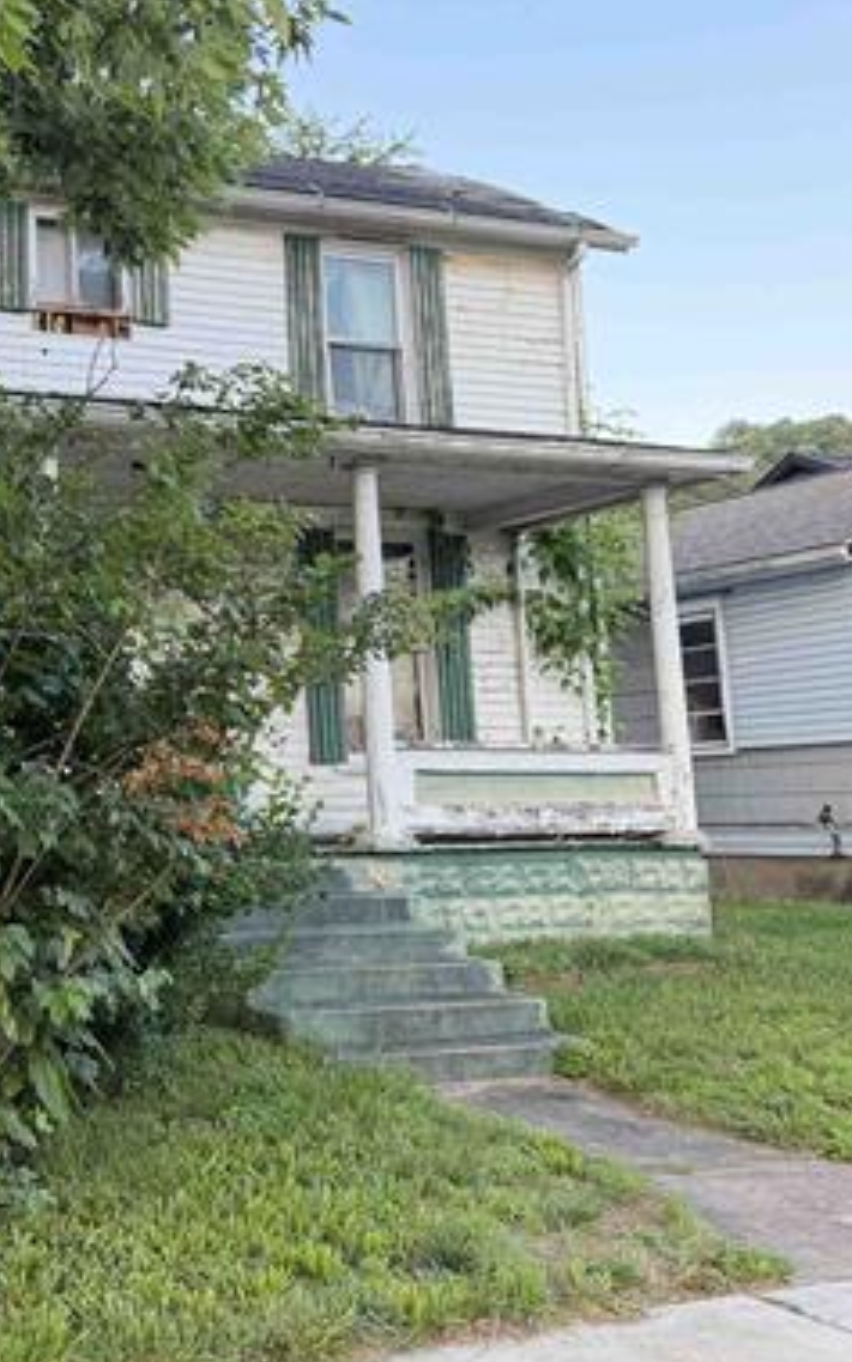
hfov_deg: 27.7
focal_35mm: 43
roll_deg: +1.9
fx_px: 1597
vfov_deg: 45.9
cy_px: 543
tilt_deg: +10.6
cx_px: -50
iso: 80
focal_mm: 6.76
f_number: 1.78
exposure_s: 1/176
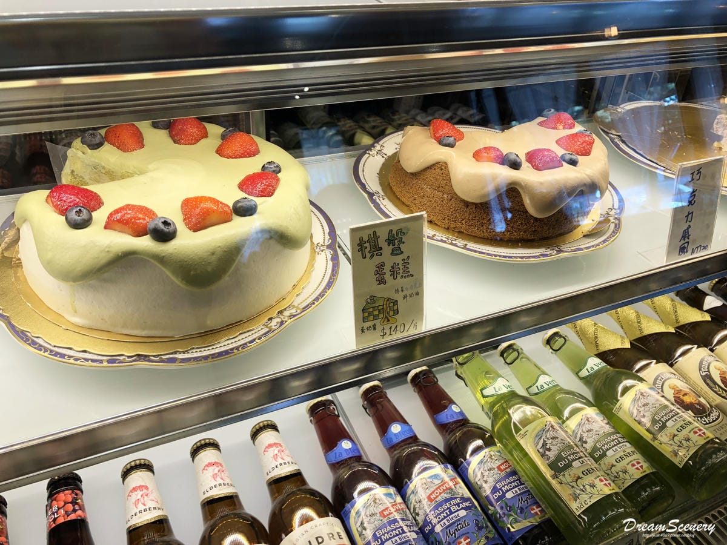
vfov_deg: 49.7
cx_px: 364
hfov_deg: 63.4
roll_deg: -5.2
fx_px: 588
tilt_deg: -34.3
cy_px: 272
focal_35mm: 28
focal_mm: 3.99
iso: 32
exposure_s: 1/120
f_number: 1.8
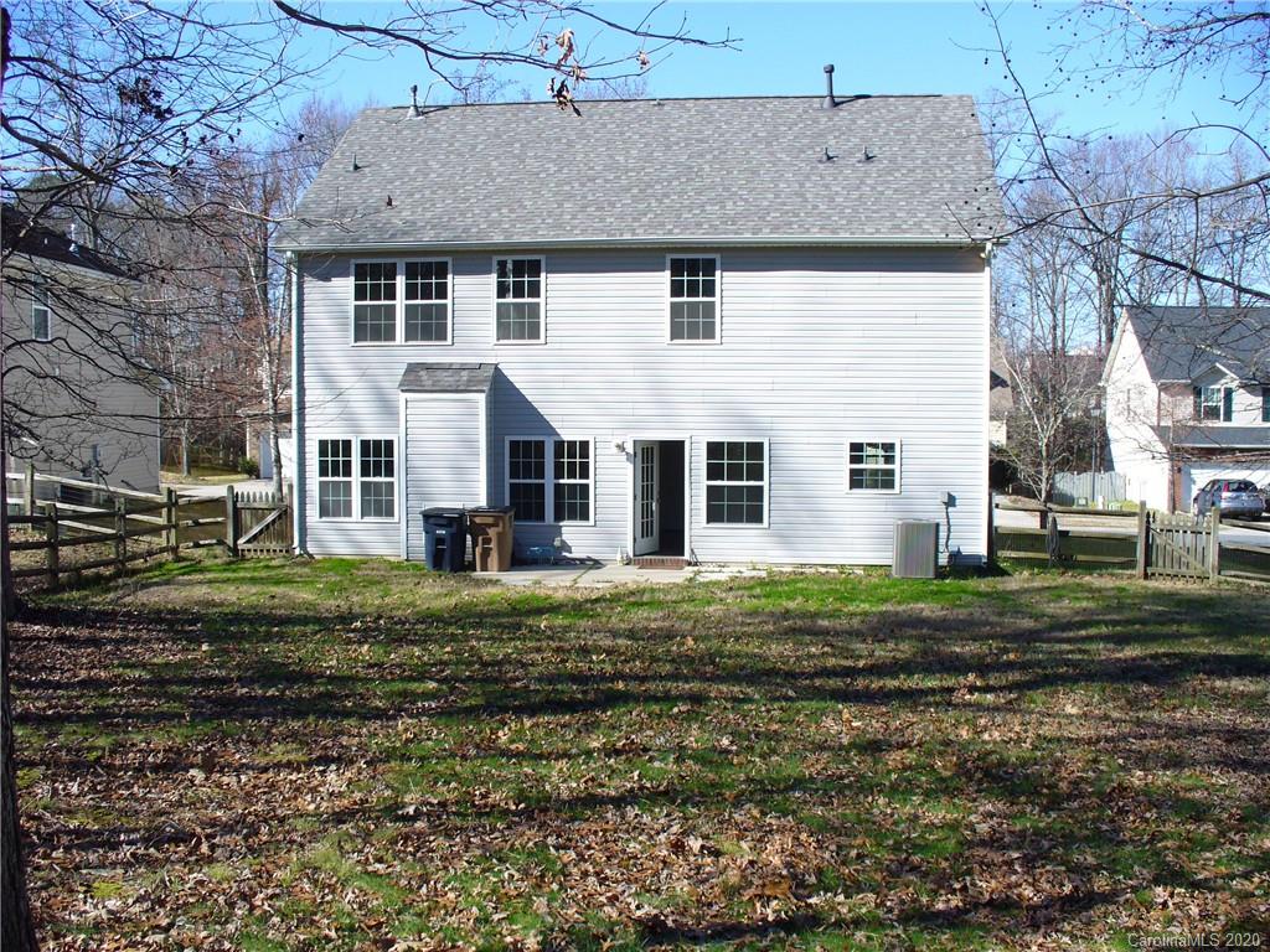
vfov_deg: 38.7
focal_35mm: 37
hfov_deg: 50.1
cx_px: 635
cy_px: 476
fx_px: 1357
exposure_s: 1/250
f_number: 5.6
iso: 80
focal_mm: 6.1
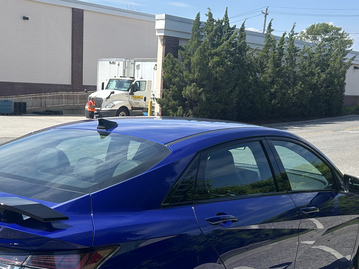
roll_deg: -1.0
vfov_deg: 27.3
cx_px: 127
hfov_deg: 36.5
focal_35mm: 52
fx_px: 539
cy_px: 227
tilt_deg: -13.2
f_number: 1.5
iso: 50
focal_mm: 5.7
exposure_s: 1/2632
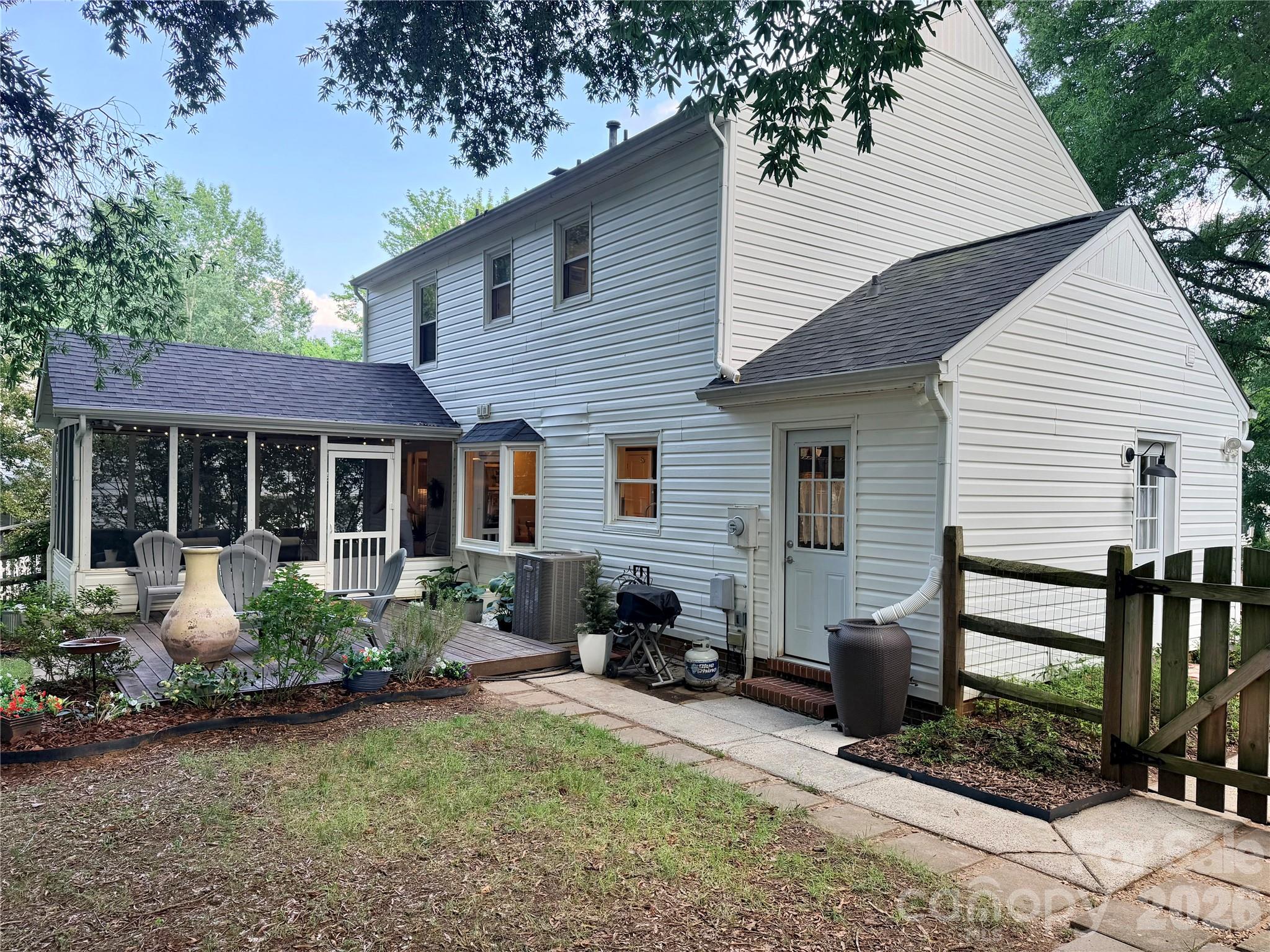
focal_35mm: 24
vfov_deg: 56.8
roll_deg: -0.9
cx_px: 635
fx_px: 881
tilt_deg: +0.8
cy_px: 476
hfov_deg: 71.6
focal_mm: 6.76
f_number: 1.78
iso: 80
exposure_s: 1/192
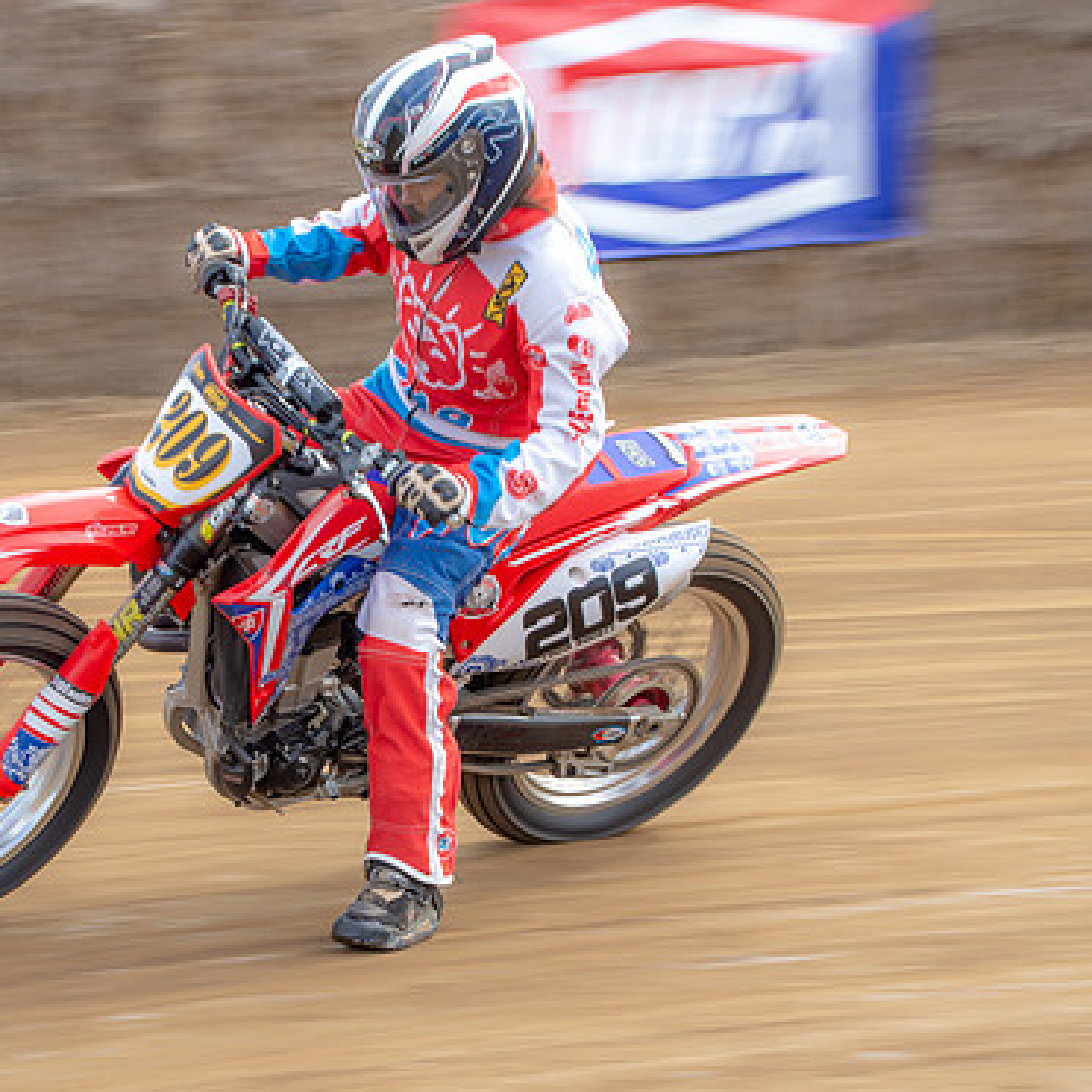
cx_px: 276
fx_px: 5532
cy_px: 559
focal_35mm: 155
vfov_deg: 11.3
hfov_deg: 11.2
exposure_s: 1/100
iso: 160
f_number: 11
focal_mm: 78
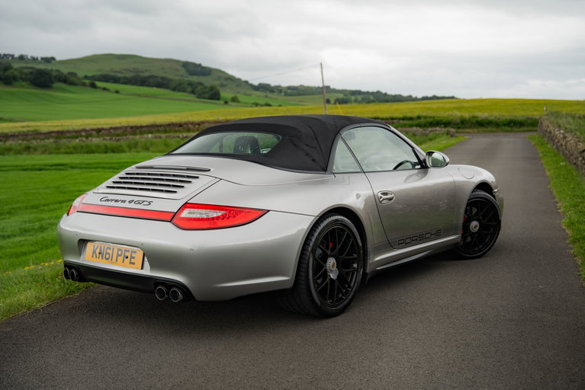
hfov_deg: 44.5
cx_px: 292
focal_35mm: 44
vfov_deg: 30.5
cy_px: 195
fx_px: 715
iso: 160
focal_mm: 44
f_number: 2.8
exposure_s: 1/400
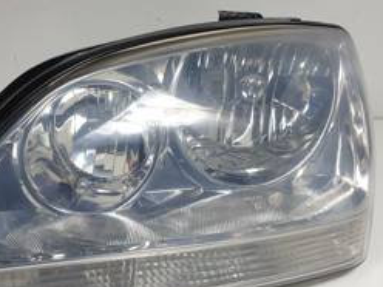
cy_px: 193
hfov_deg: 43.6
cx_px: 105
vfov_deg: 34.0
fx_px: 465
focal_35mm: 42
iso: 50
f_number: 2.4
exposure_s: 1/185
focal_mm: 4.3
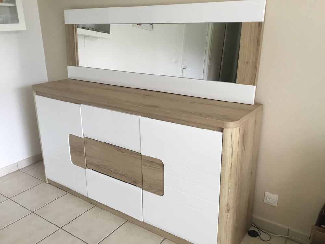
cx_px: 162
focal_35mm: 31
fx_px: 291
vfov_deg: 45.4
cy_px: 122
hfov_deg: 58.4
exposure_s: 1/33
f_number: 2.4
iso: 32
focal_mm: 3.3
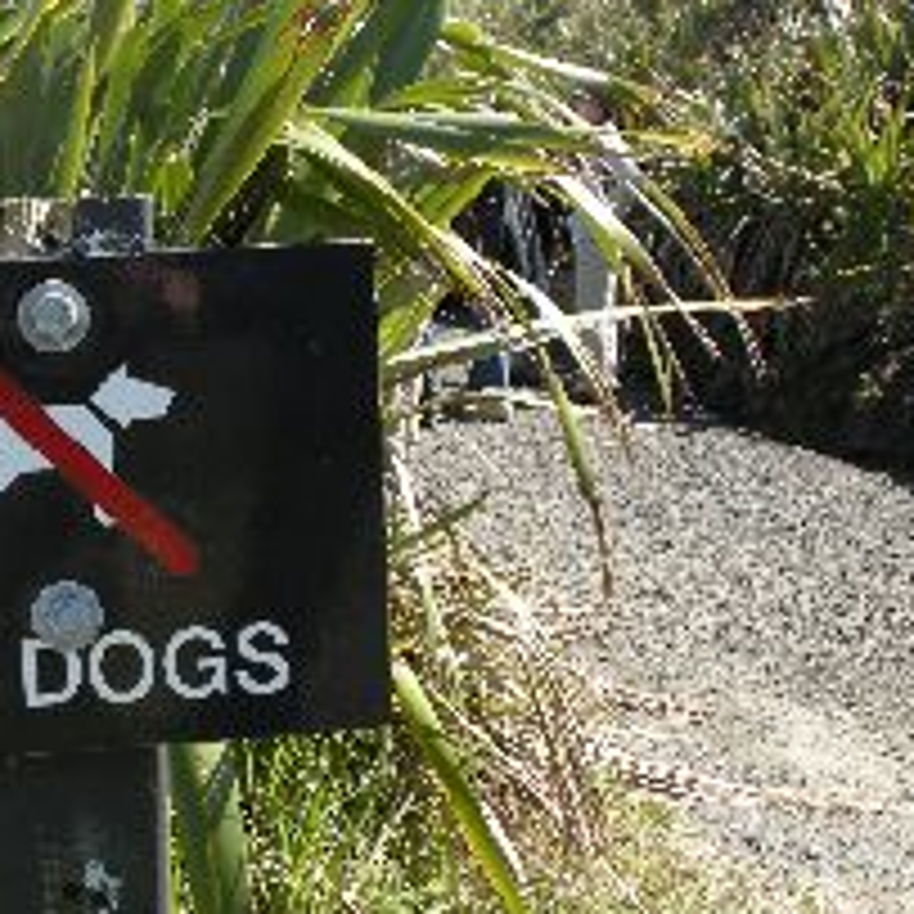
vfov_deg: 23.7
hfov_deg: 22.7
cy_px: 446
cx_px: -9
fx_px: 2181
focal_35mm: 73
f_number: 4.3
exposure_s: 1/160
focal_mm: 7.5
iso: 64
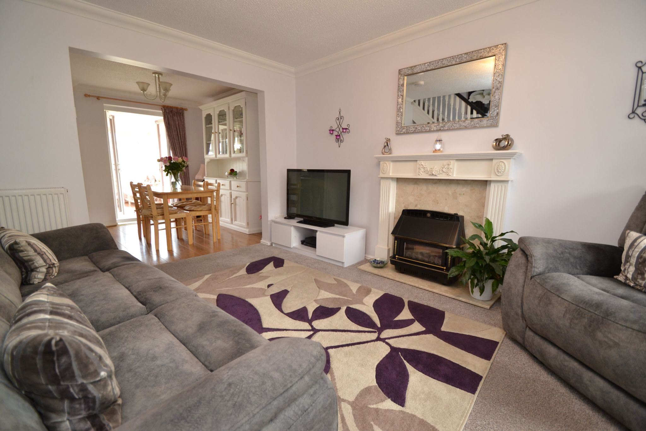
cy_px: 216
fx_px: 269
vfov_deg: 77.3
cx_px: 323
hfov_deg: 100.4
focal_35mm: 15
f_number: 3.5
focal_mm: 10
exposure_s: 1/60
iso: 500
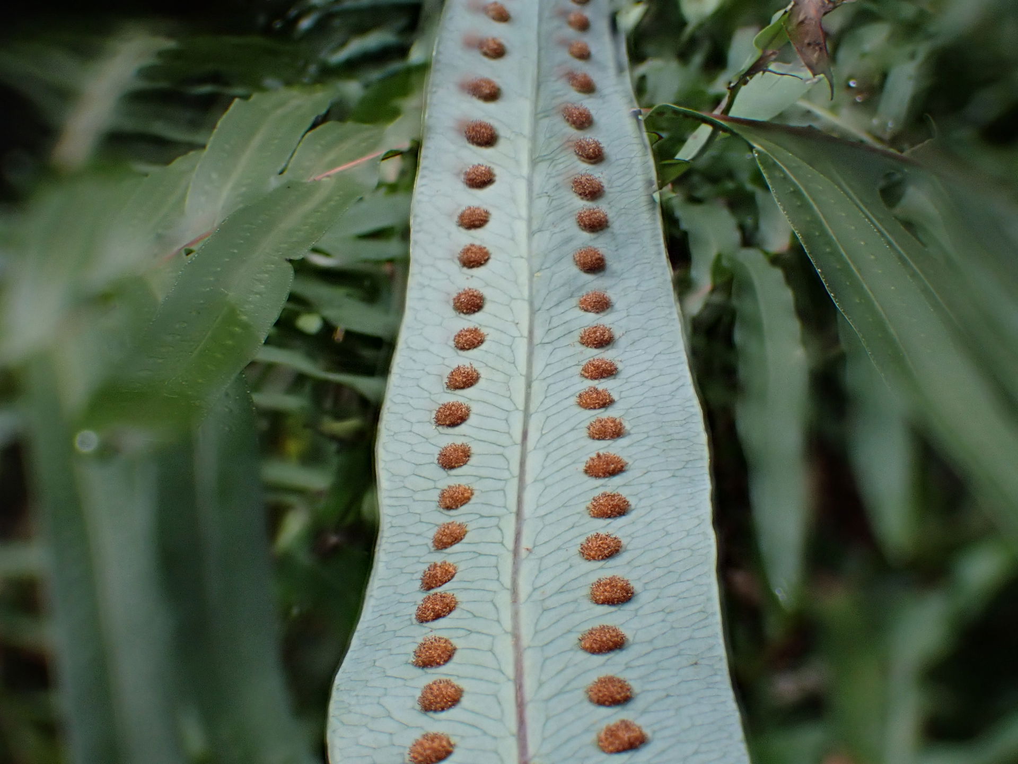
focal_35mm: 67
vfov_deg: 21.9
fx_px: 1970
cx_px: 509
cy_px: 382
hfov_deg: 29.0
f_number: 5
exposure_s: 1/250
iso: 320
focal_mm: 11.88
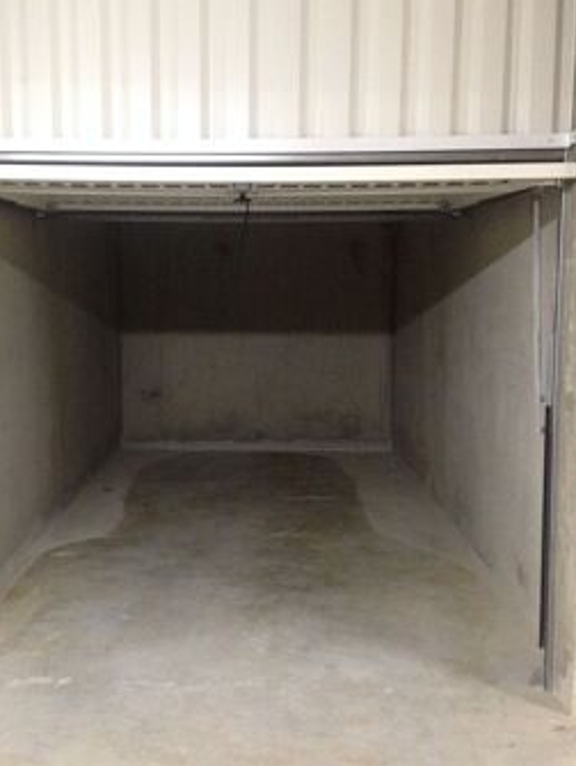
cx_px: 233
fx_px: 930
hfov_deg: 34.3
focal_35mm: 42
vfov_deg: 44.7
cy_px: 378
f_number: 2.4
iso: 400
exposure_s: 1/15
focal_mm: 4.12
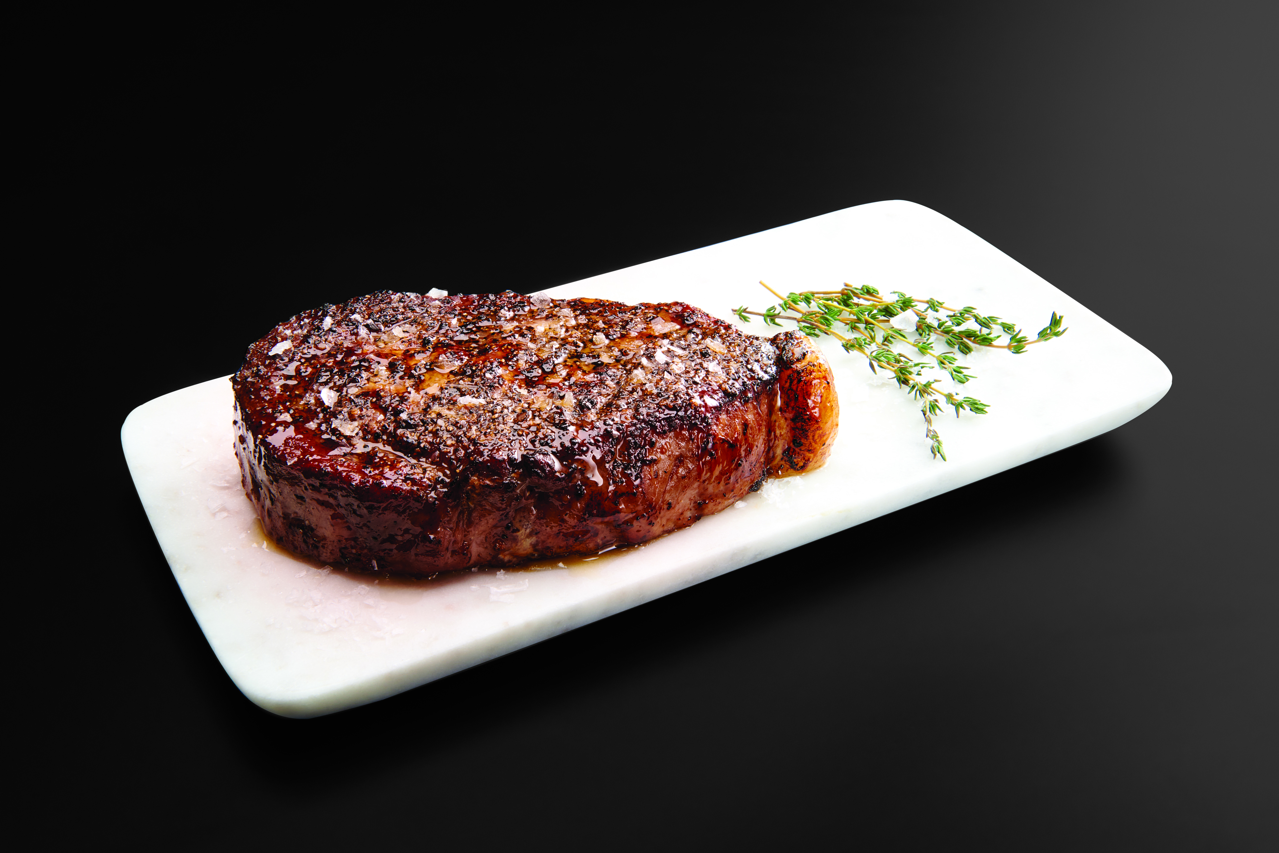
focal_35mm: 45
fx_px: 1599
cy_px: 426
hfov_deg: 43.6
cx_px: 640
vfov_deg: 29.9
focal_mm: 45
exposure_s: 1/160
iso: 200
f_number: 22
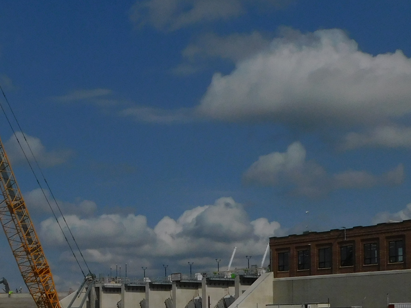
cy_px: 307
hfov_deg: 32.1
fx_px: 701
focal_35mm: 59
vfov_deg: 23.8
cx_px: 106
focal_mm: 4
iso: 125
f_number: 6
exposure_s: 1/1250
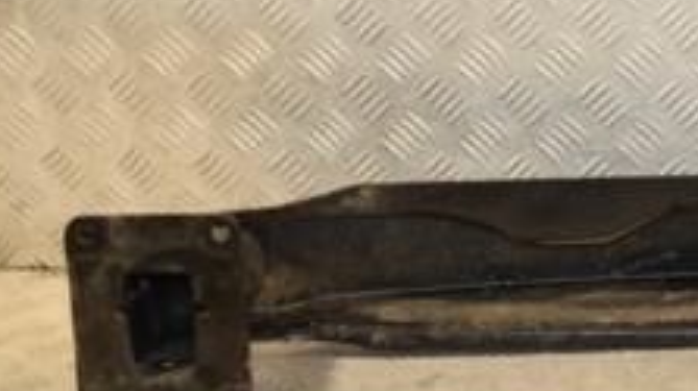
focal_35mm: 110
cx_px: 848
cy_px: 25
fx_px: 2034
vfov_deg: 10.9
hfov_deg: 18.4
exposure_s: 1/200
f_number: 5
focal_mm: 26
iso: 800
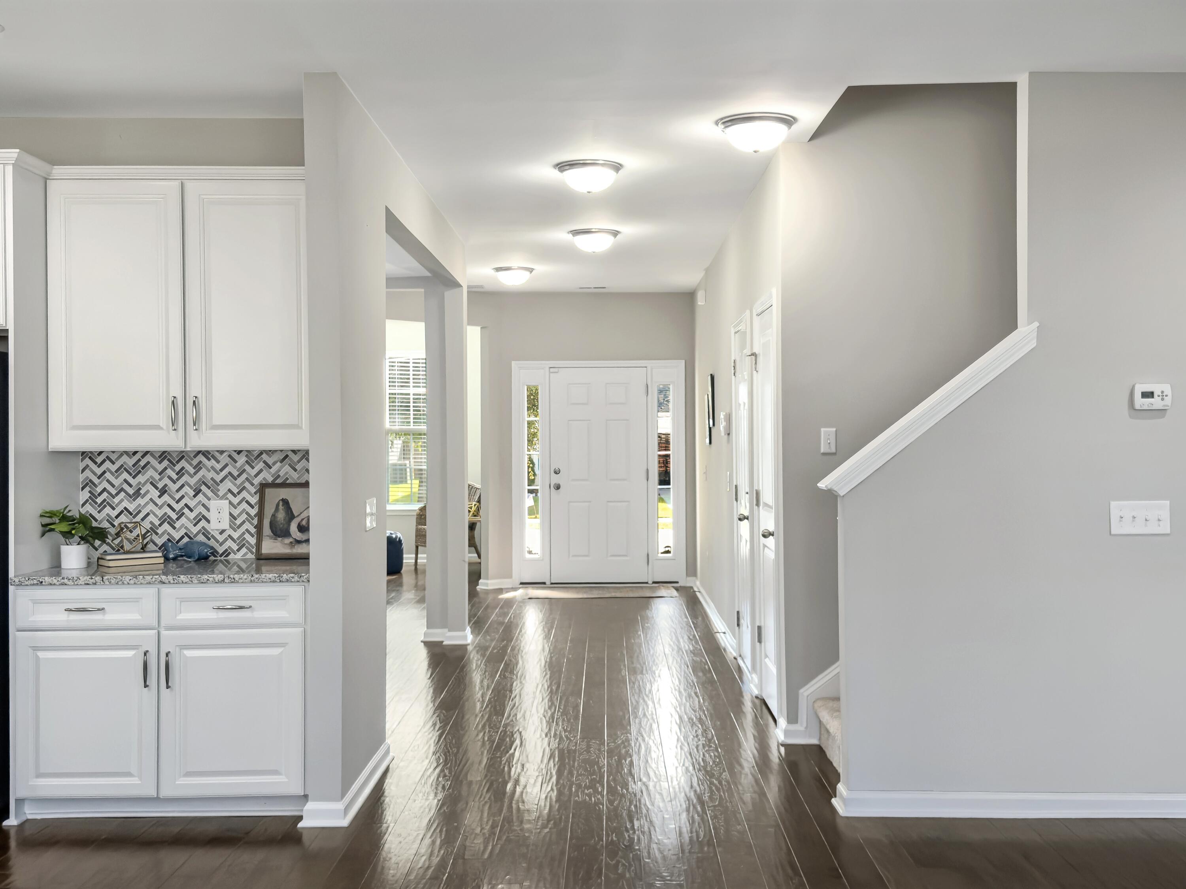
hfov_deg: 47.9
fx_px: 1336
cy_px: 444
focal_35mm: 39
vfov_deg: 36.8
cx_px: 593
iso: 160
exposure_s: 1/160
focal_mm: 6.76
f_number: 1.8
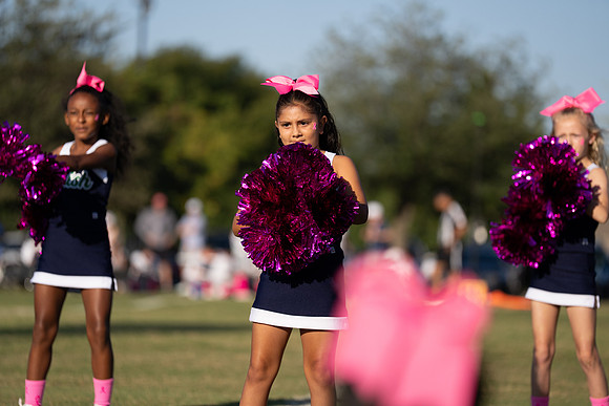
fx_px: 2961
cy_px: 203
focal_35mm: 175
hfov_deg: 11.7
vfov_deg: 7.9
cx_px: 304
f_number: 2.8
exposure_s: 1/4000
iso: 200
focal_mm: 175
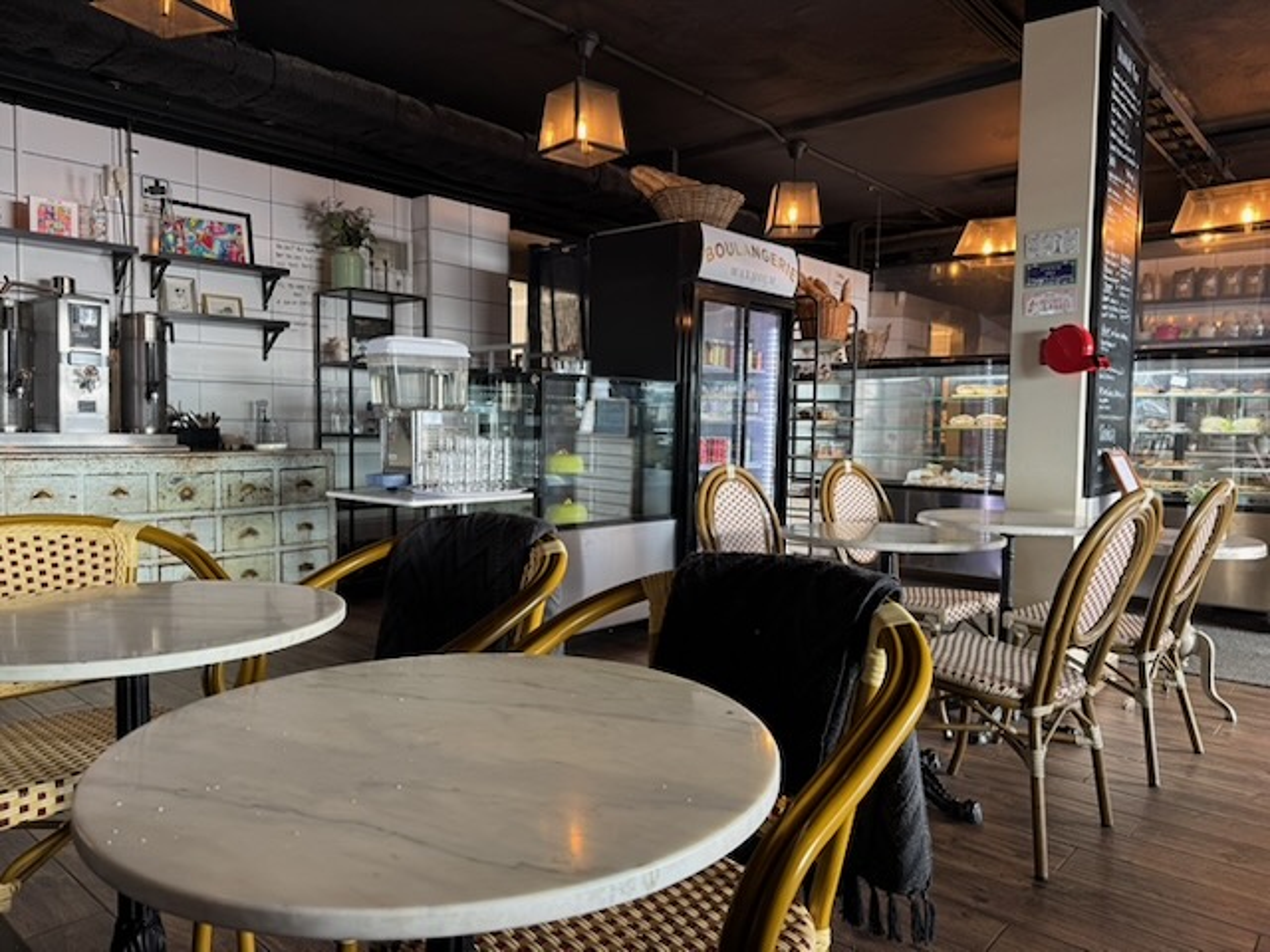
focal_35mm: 24
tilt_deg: -3.2
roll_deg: -0.4
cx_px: 635
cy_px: 476
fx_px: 881
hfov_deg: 71.6
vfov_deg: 56.8
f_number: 1.78
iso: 125
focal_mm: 6.76
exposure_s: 1/50
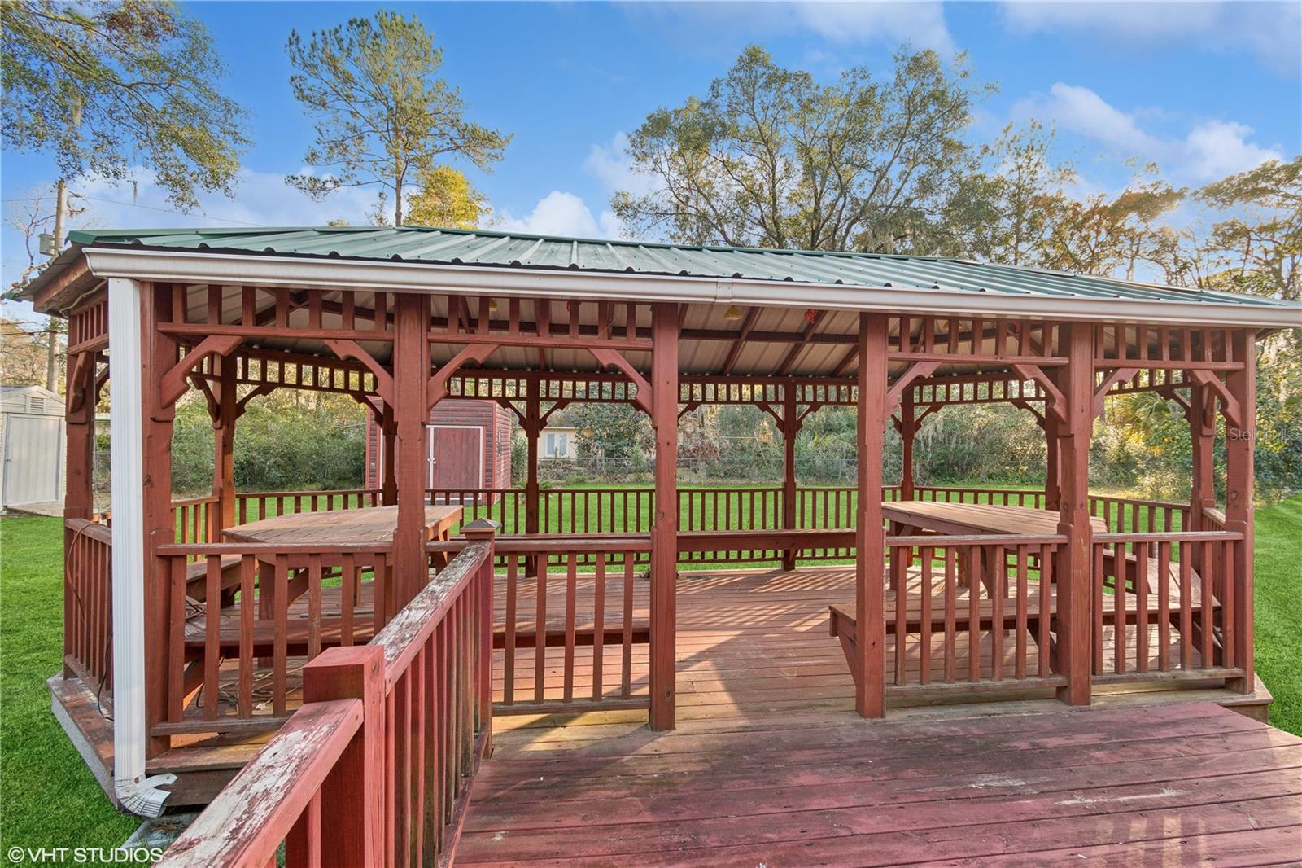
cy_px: 434
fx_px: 542
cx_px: 651
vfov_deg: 77.3
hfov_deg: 100.4
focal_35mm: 15
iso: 200
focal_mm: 10
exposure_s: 1/30
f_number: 8
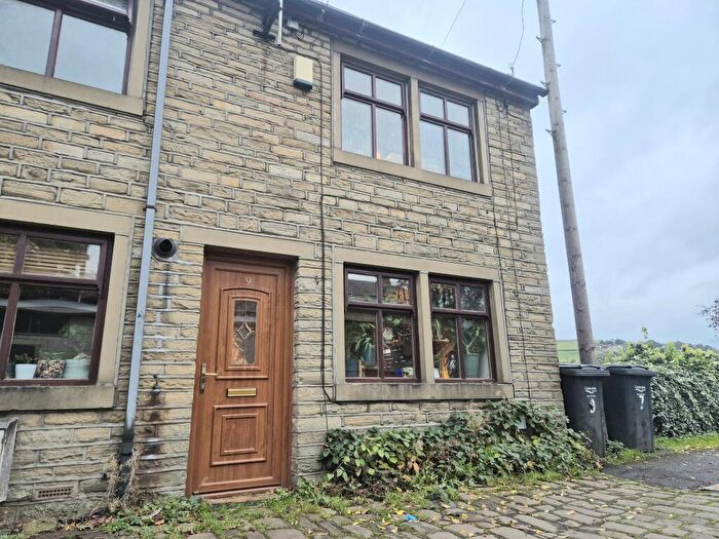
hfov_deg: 73.9
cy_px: 270
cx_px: 360
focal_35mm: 23
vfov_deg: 58.9
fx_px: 478
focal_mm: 5.4
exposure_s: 1/100
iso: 125
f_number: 1.8
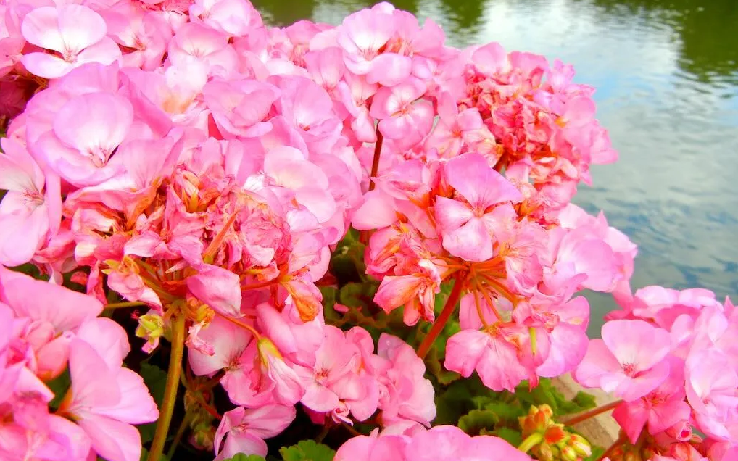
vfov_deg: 39.4
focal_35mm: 32
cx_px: 368
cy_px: 212
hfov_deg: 59.7
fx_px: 644
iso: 160
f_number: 3.5
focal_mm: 5.4
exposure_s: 1/335
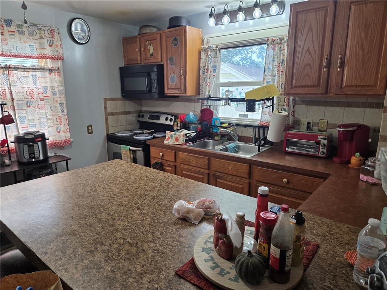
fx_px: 257
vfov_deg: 58.9
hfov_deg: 73.9
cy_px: 145
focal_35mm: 23
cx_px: 194
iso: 200
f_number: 1.8
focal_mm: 5.4
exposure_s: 1/120
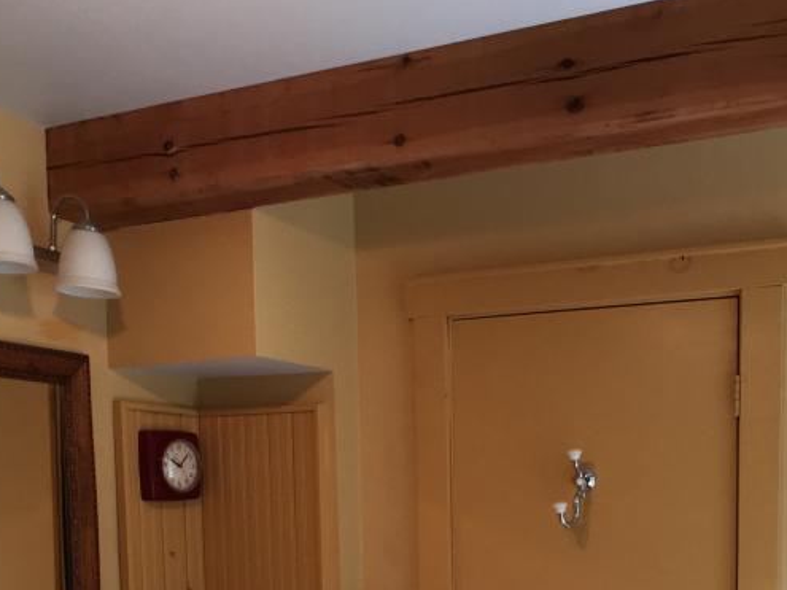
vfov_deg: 23.5
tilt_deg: -3.1
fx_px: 1364
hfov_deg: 31.9
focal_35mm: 60
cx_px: 536
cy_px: 579
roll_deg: +0.7
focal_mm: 4.15
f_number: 2.2
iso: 50
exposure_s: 1/30
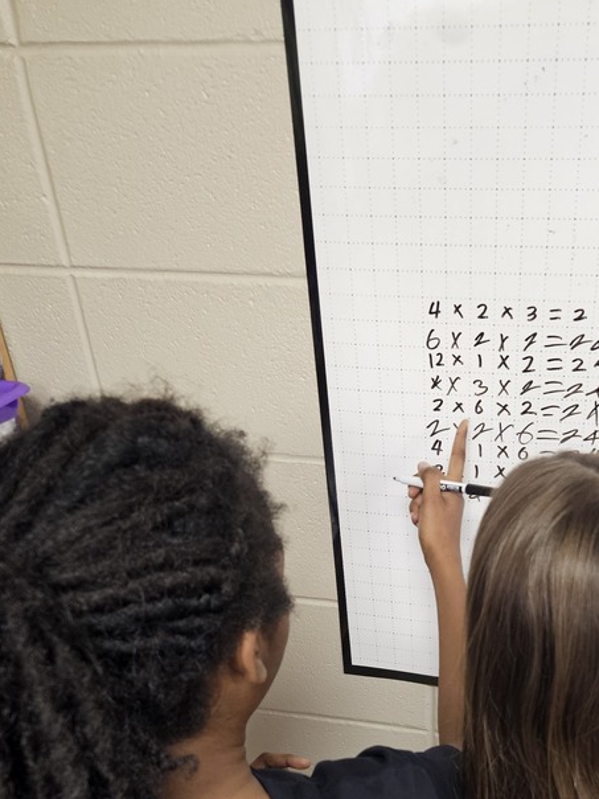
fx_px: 900
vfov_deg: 45.3
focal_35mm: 39
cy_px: 647
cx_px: 410
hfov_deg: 36.4
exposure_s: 1/120
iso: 500
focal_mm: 5.4
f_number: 1.8
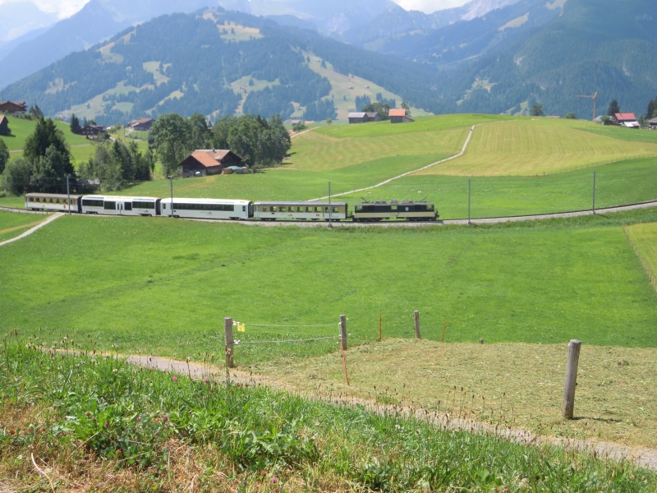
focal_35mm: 46
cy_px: 246
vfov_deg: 31.5
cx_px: 328
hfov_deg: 41.2
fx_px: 873
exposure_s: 1/800
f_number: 3.4
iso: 100
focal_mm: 8.3
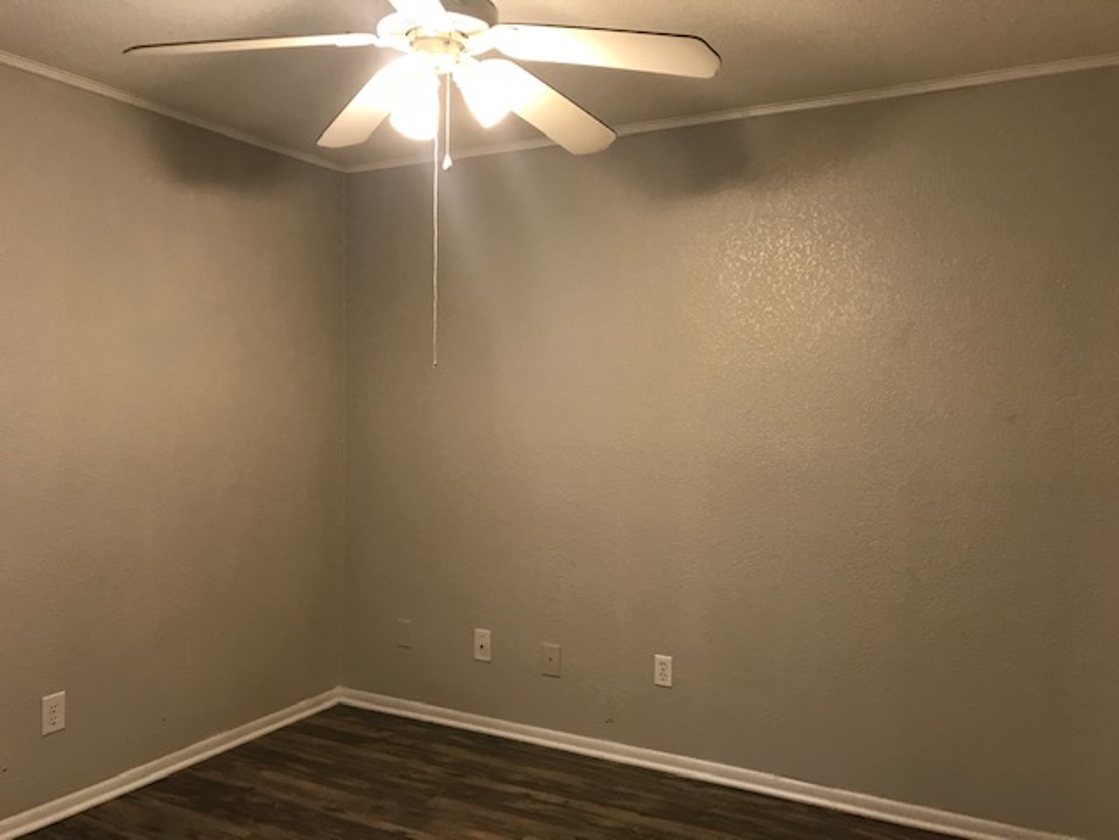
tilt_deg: -3.5
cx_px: 560
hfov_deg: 63.4
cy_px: 420
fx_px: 905
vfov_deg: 49.7
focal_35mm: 28
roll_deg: +0.4
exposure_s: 1/20
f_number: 1.8
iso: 40
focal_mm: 3.99
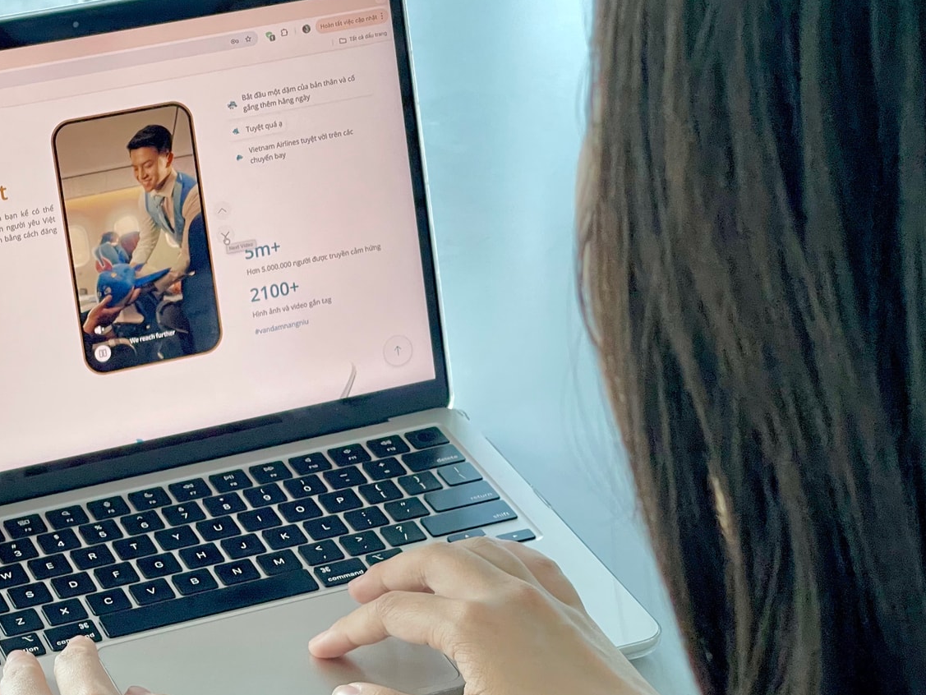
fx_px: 2917
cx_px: 348
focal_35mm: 109
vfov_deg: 13.6
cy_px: 379
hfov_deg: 18.0
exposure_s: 1/100
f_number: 2.2
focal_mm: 7.5
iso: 125
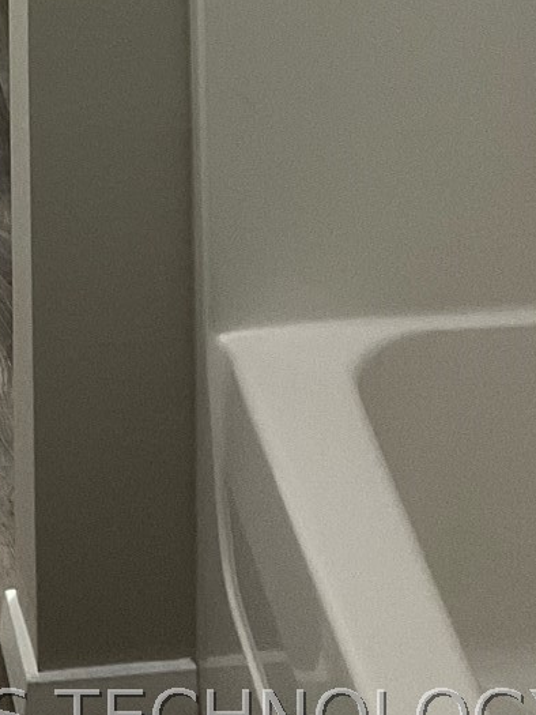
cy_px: -530
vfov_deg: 16.0
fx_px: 2188
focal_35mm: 106
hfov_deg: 13.7
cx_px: -20
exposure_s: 1/60
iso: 80
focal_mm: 3
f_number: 1.8
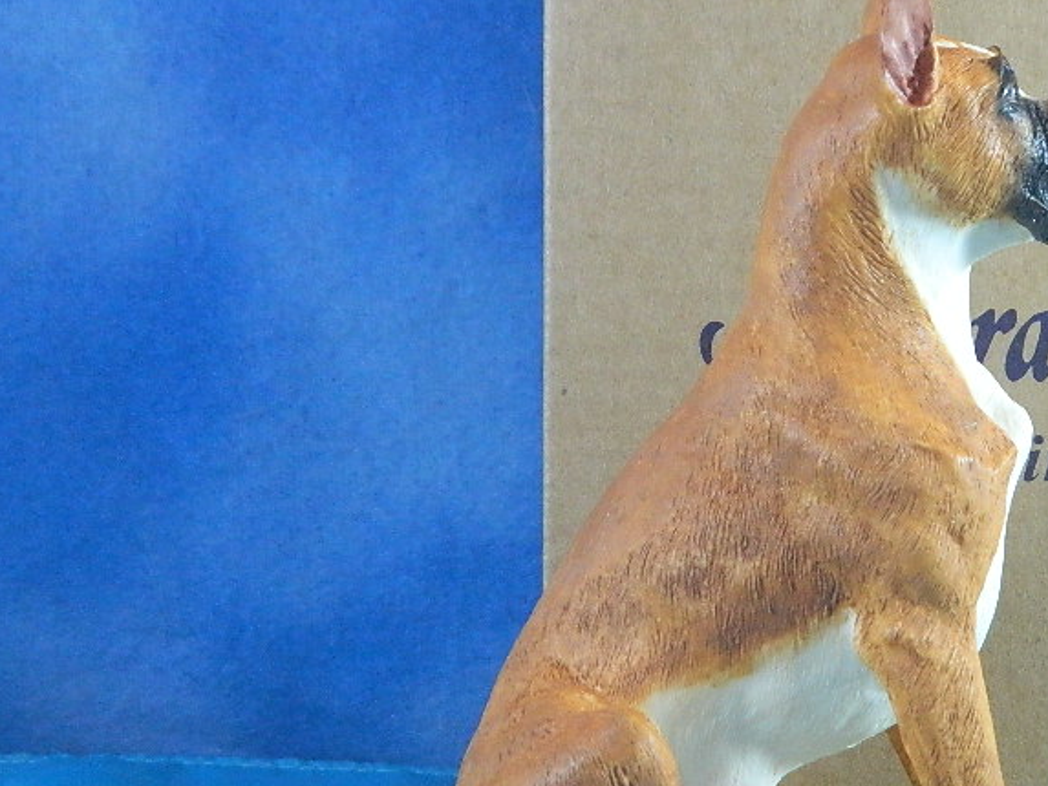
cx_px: 772
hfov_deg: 23.1
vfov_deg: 17.6
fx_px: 2544
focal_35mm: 84
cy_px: 451
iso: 400
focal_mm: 8.4
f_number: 3.6
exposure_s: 1/30
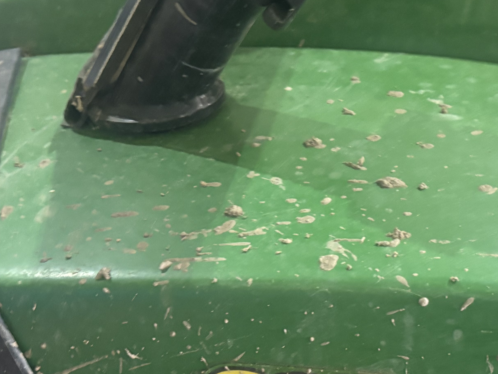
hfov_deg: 31.5
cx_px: 323
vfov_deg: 23.3
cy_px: 351
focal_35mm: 61
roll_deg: -2.2
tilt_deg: -40.6
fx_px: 878
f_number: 1.6
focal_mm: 5.96
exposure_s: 1/40
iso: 640
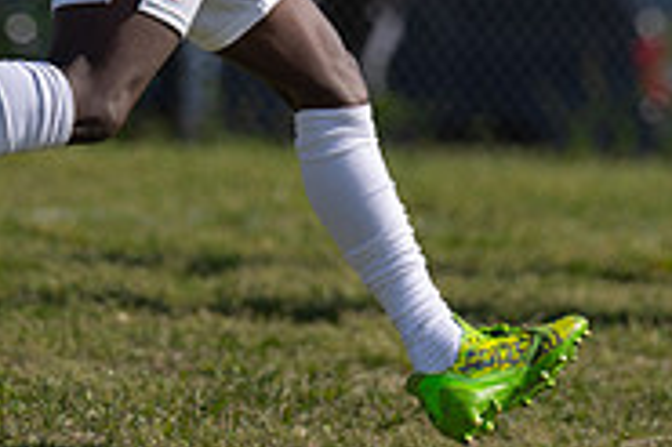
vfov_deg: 2.4
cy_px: -335
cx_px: 253
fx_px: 10742
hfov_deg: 3.6
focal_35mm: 576
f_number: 2.8
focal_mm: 162
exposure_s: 1/3200
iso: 100
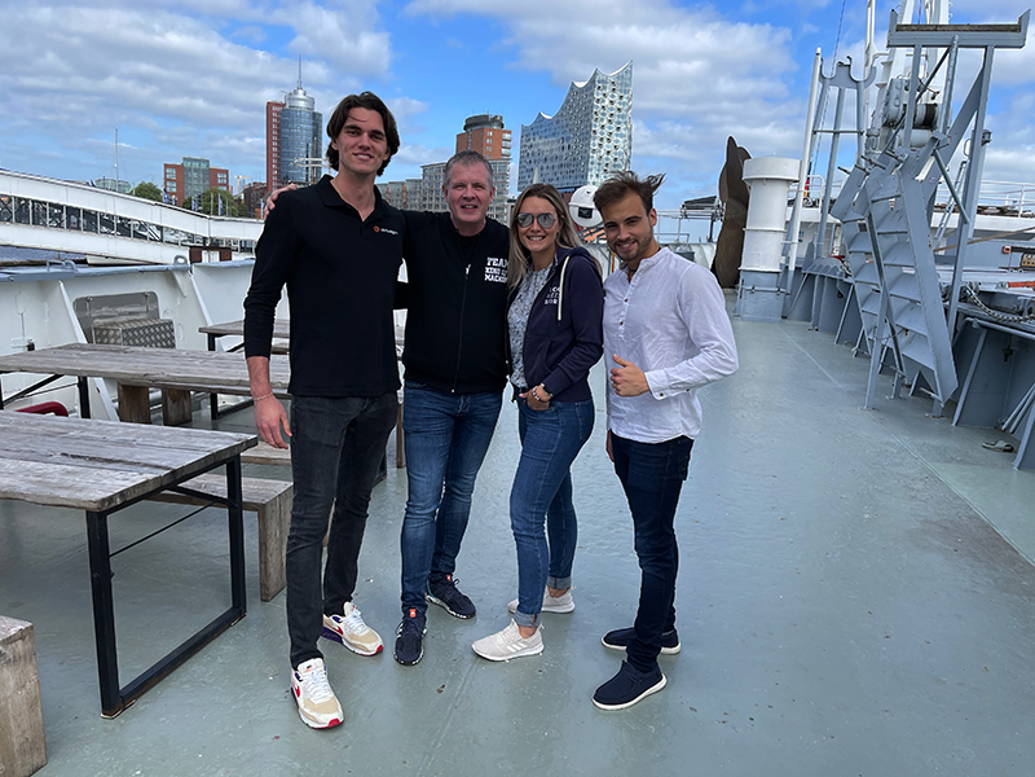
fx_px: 777
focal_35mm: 26
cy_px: 388
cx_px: 518
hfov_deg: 67.3
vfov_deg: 53.1
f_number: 1.6
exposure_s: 1/1912
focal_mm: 5.1
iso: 32
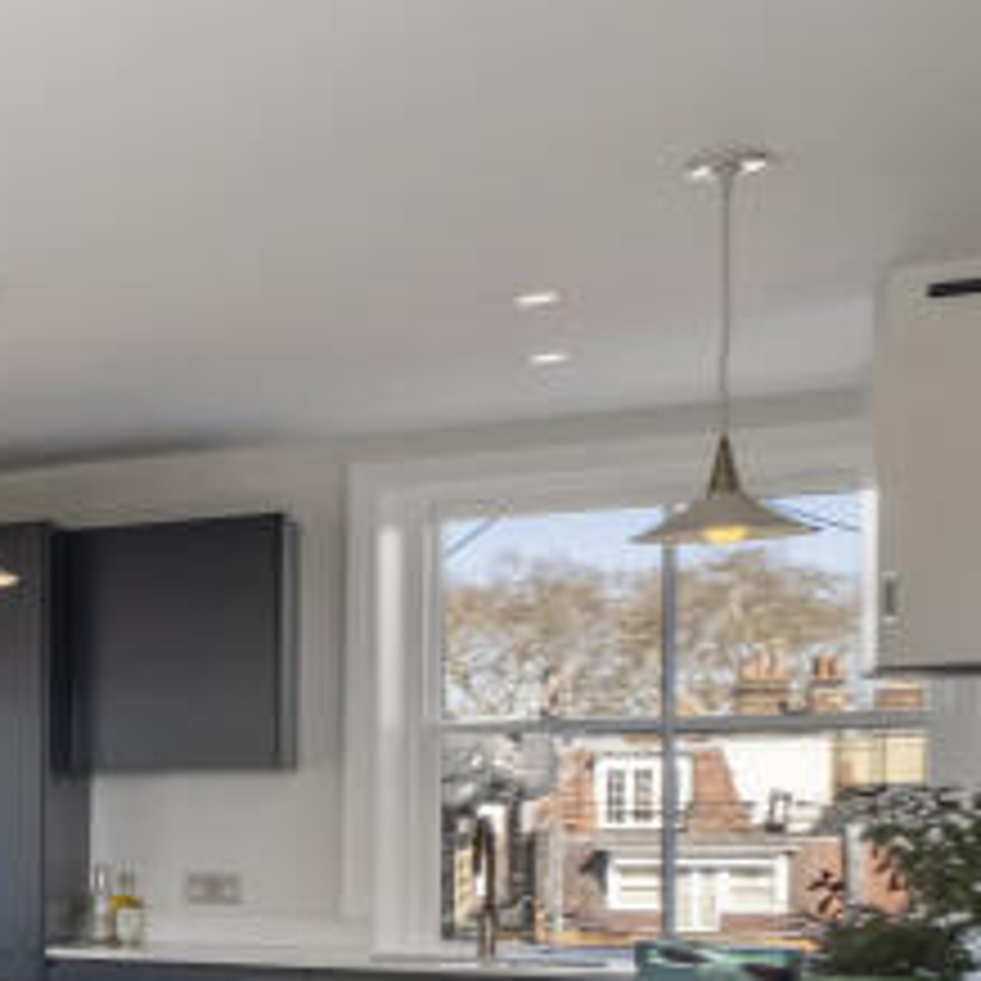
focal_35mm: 60
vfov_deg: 27.9
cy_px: 812
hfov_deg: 16.2
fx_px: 1924
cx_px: -1251
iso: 640
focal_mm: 10
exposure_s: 1/60
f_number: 8
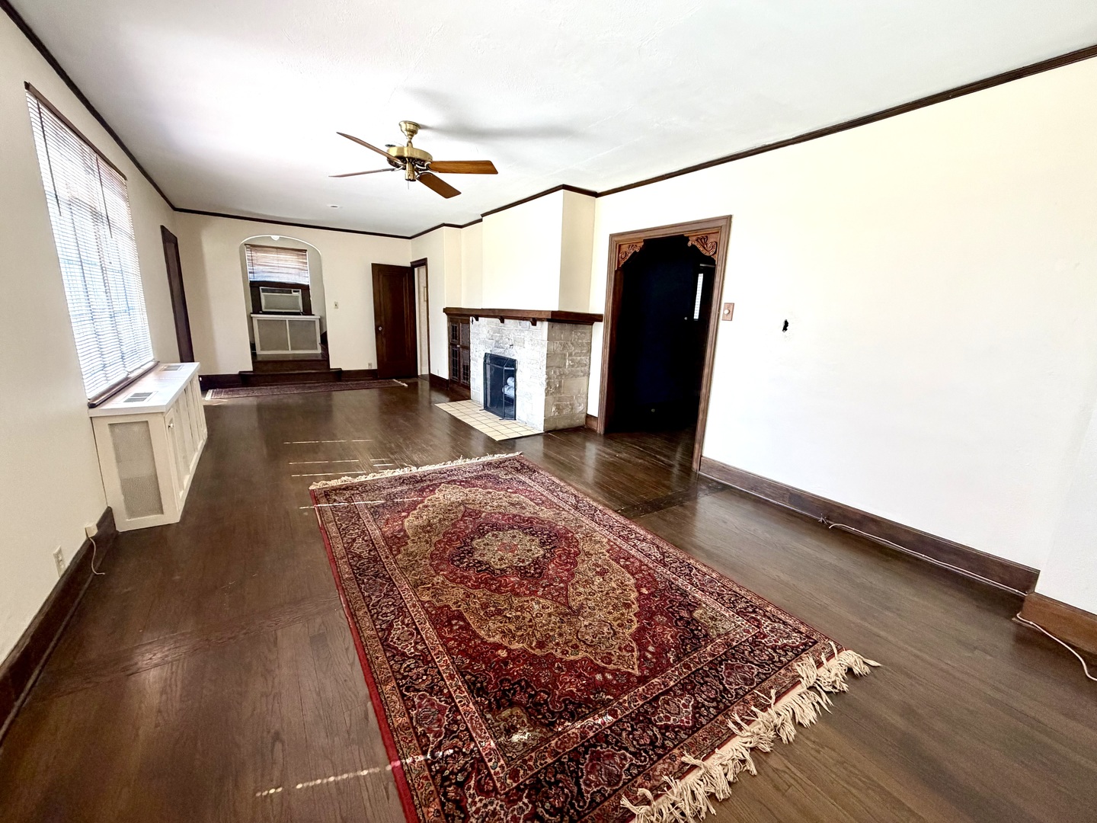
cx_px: 548
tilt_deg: -12.3
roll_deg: -1.8
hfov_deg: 102.1
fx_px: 444
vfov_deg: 85.7
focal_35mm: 14
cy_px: 412
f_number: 2.2
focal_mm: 2.22
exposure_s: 1/121
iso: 320
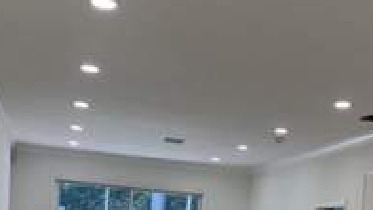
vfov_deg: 17.2
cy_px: 303
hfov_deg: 32.8
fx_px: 633
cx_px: 217
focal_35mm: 64
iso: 100
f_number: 1.78
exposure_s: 1/240
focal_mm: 6.76
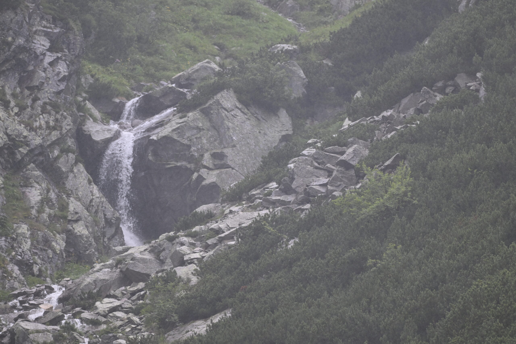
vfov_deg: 2.3
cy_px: 172
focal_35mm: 600
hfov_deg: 3.4
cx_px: 258
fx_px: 8600
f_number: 6.3
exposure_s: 1/640
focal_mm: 600
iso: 400
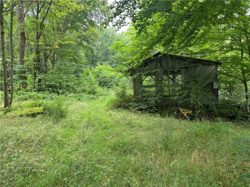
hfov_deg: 71.6
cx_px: 125
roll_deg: +1.5
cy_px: 94
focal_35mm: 24
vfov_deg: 56.8
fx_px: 173
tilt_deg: -2.3
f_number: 1.78
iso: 80
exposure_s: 1/121
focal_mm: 6.76
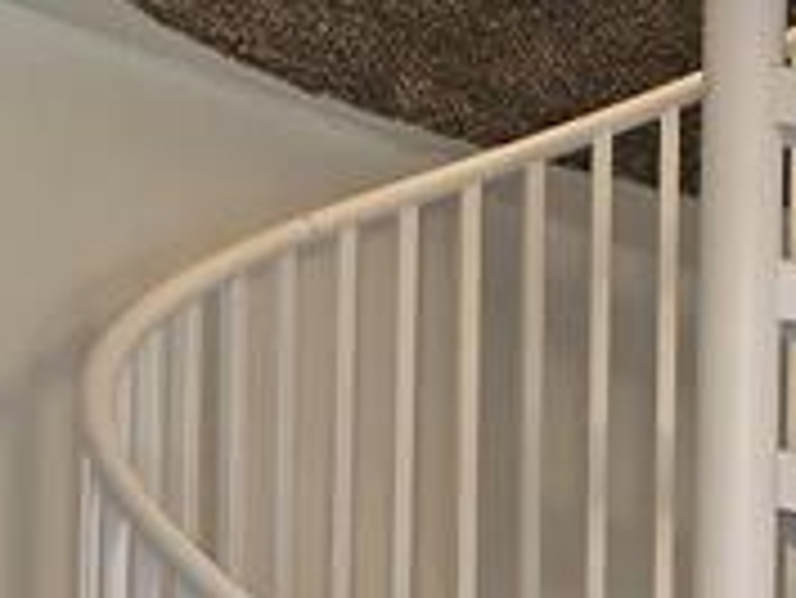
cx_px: 1655
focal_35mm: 133
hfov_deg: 12.7
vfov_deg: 10.3
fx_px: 3060
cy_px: 1214
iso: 125
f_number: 1.7
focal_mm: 6.3
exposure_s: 1/24
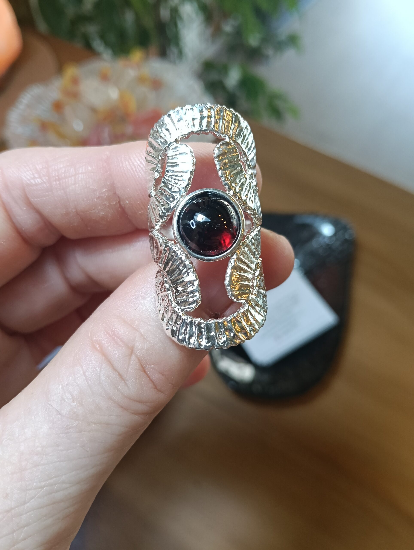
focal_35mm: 27
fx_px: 429
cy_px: 275
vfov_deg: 65.2
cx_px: 207
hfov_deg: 51.5
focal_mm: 3.98
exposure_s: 1/100
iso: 200
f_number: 1.8
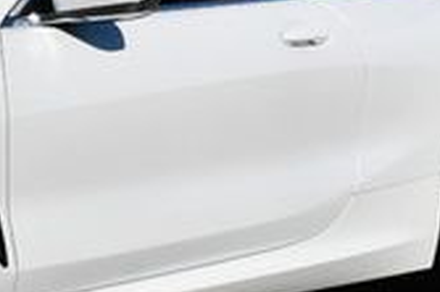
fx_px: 2063
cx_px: -134
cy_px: -18
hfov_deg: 11.8
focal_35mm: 169
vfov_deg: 8.1
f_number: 10
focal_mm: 22
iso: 100
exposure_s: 1/400
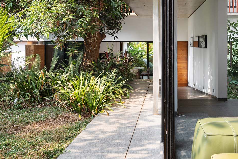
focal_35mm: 42
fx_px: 278
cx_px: 165
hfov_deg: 45.5
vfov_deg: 31.7
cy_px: 56
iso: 100
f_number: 10
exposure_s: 1/15
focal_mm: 22
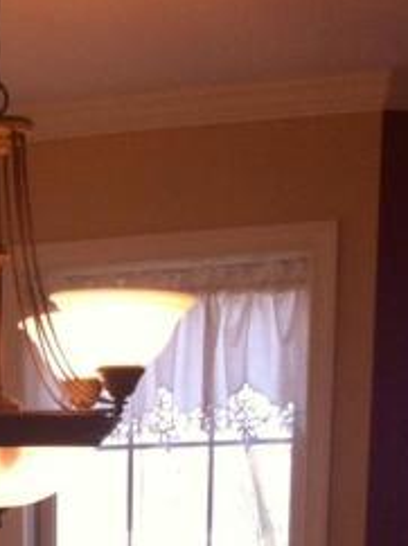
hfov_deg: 13.0
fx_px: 1747
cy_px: 852
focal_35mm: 111
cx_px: -76
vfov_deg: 16.0
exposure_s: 1/100
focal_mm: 3.85
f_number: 2.8
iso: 125
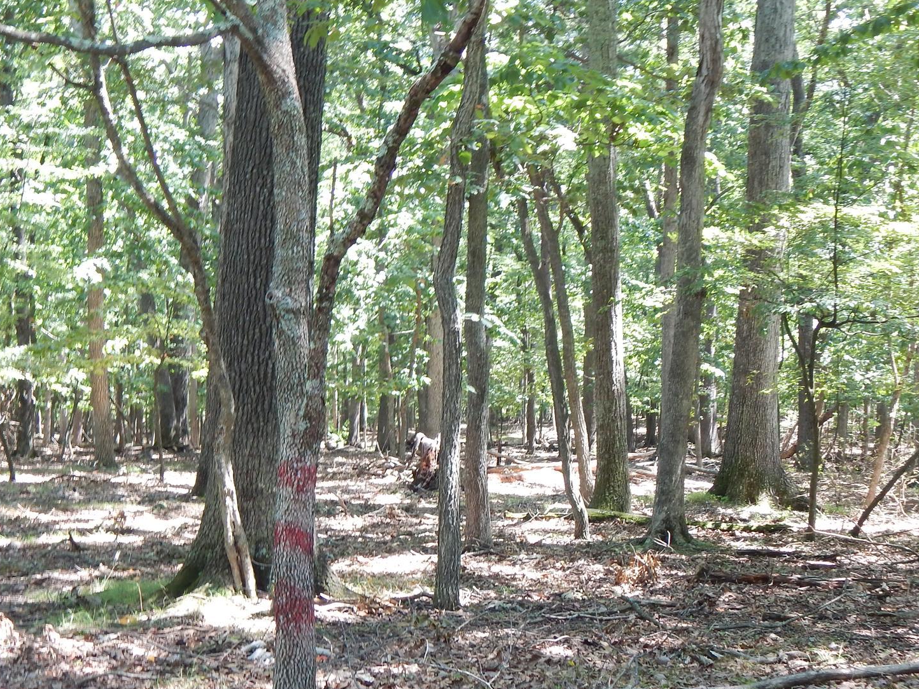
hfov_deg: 31.7
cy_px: 464
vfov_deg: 23.9
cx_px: 460
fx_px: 1619
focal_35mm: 61
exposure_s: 1/40
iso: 125
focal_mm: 7.7
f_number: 3.6
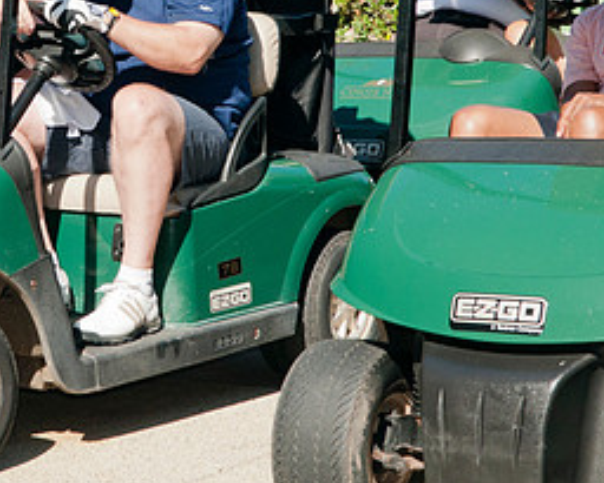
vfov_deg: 8.8
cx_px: 146
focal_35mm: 175
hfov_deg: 11.0
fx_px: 3130
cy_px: 79
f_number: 9
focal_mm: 55
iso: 400
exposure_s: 1/200
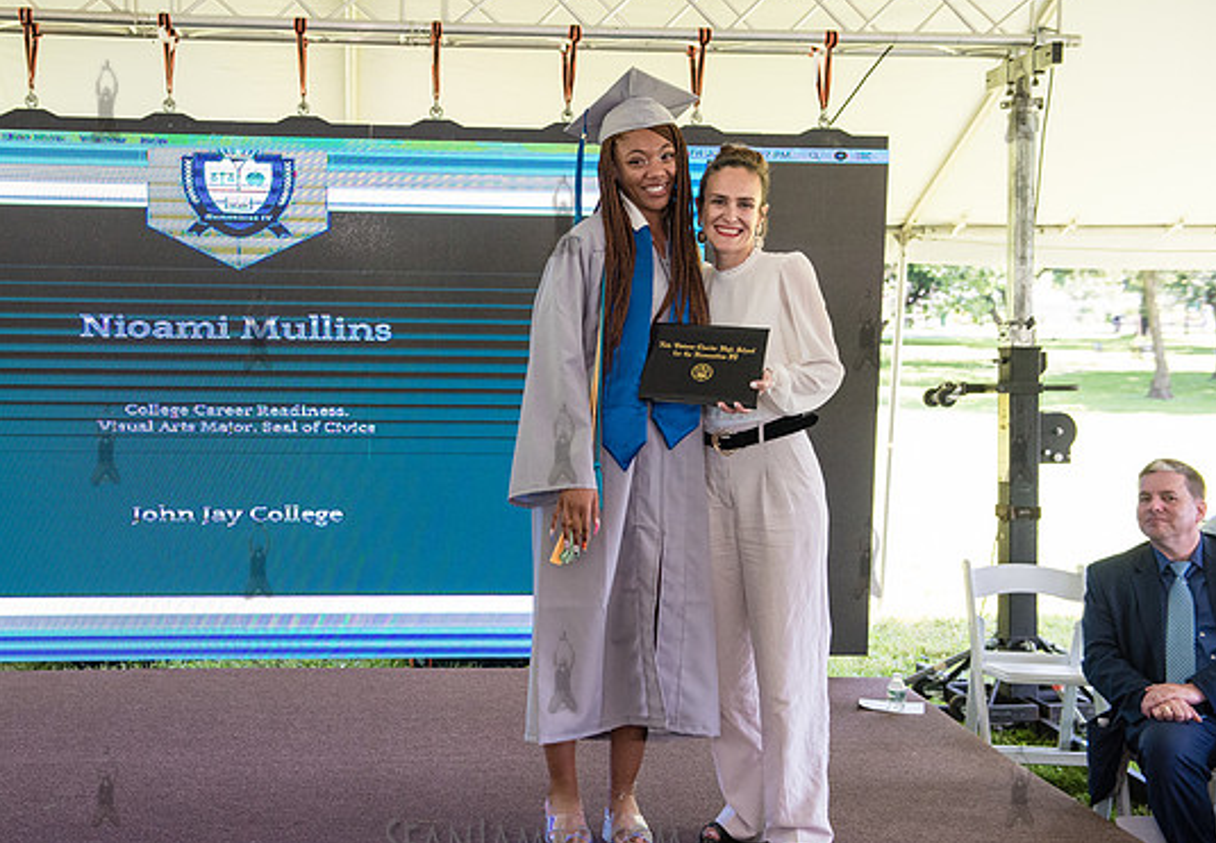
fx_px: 1573
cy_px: 443
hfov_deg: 42.0
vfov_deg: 30.0
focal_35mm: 46
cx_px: 483
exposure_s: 1/800
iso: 2500
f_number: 4
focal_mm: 38
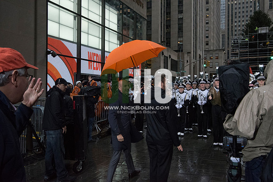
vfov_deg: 41.1
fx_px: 243
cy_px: 91
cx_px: 136
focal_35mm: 32
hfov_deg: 58.7
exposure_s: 1/500
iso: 10000
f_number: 11
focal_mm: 32
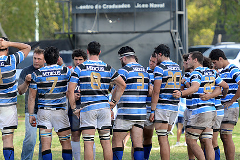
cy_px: 110
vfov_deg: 5.3
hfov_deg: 8.0
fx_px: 1721
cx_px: 91
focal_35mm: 258
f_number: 4
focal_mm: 185
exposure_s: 1/500
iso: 500
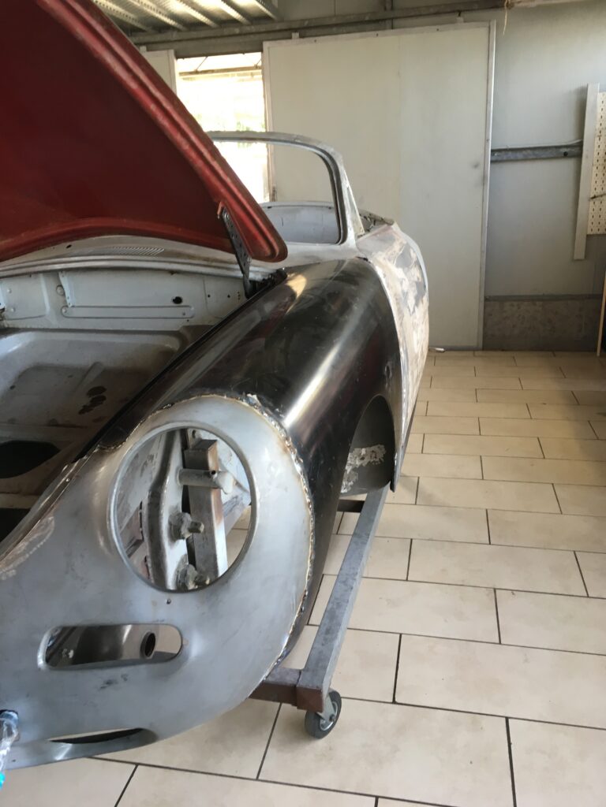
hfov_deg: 48.2
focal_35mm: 29
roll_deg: +3.5
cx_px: 303
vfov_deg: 61.7
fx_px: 677
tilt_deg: -18.0
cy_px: 404
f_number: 2.2
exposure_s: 1/33
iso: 64
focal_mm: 4.15
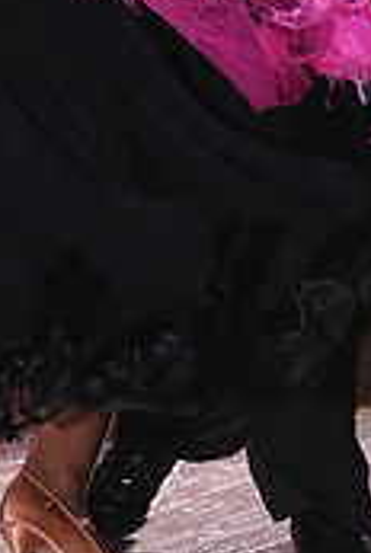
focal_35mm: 669
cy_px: -195
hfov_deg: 2.1
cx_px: 152
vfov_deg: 3.1
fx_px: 10300
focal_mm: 200
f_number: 5
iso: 4000
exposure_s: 1/200
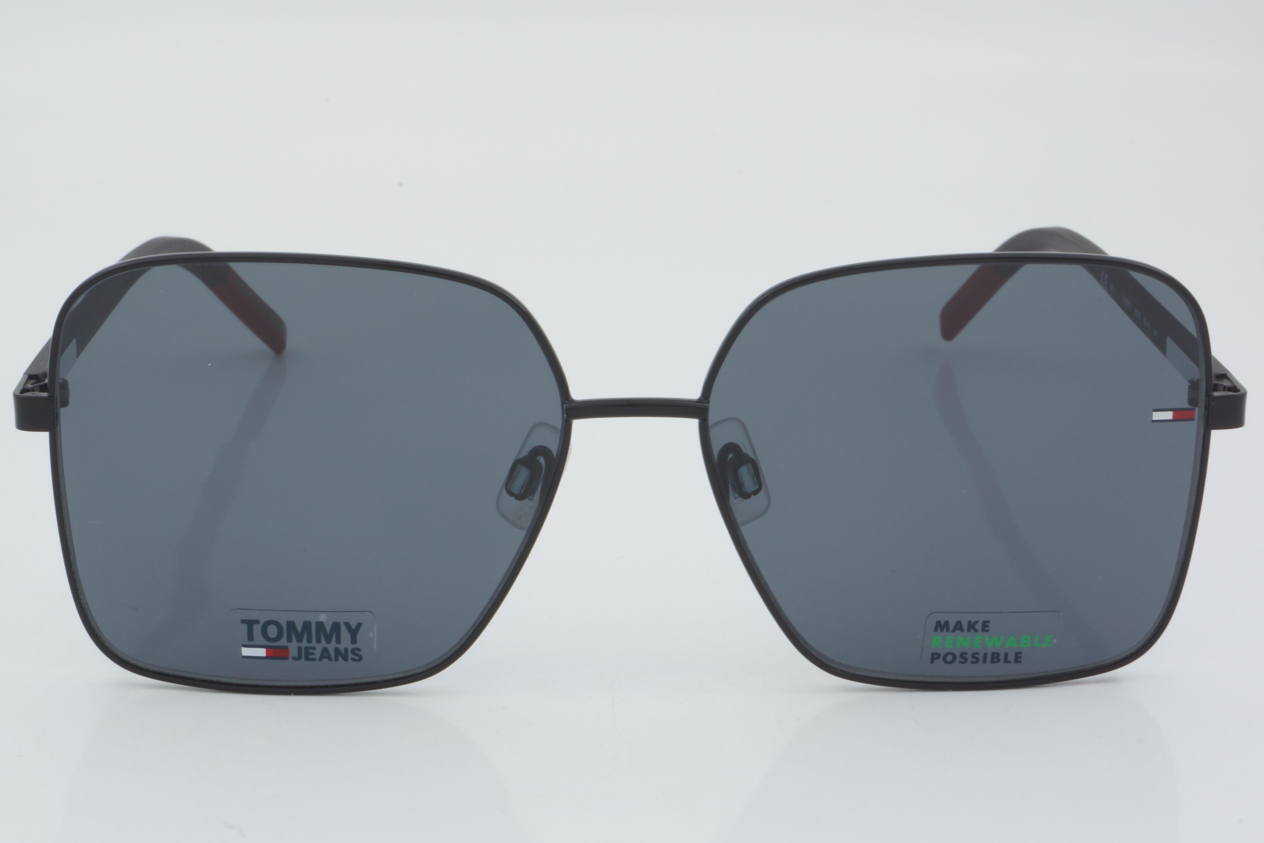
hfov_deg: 24.6
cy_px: 422
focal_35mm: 82
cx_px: 632
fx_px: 2896
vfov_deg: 16.6
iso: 100
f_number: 32
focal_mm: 55
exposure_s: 1/3
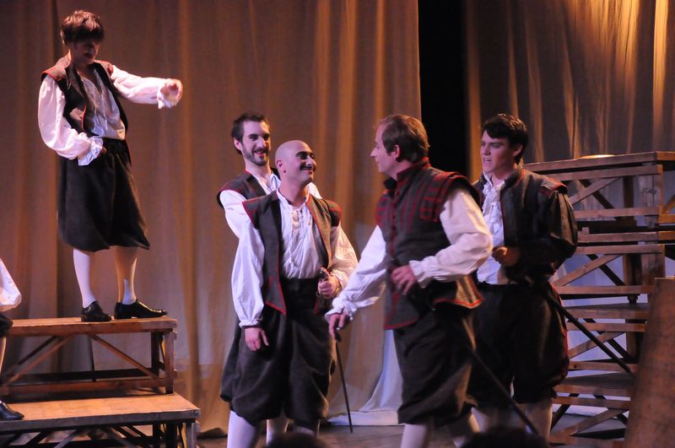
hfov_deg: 23.4
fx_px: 1629
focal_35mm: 87
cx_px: 338
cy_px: 224
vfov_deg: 15.7
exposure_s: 1/60
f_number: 5
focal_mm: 58
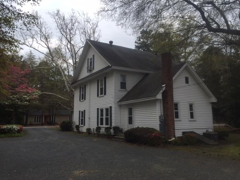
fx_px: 201
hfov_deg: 61.7
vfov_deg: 48.2
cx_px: 120
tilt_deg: +8.2
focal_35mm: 29
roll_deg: +0.6
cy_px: 90
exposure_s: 1/1041
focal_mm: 4.15
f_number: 2.2
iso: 32
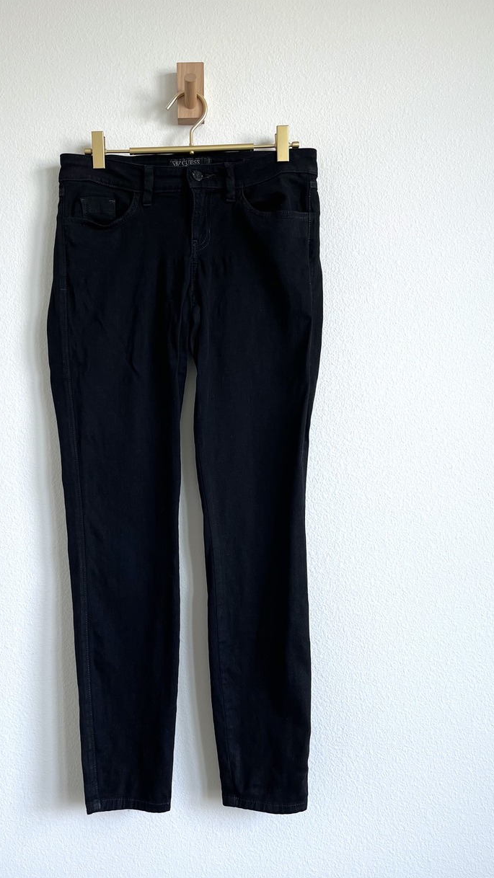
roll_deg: -0.1
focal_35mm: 31
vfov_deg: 62.5
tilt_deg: +1.1
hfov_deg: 37.6
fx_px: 722
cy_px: 477
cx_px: 193
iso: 50
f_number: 1.6
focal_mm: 5.1
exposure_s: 1/122
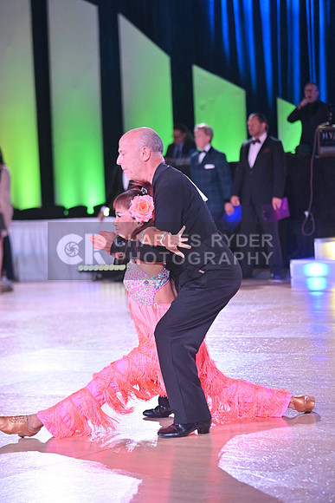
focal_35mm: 120
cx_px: 168
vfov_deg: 17.1
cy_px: 252
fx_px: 1674
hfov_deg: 11.4
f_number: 6.3
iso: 4000
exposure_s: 1/400
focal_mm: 120
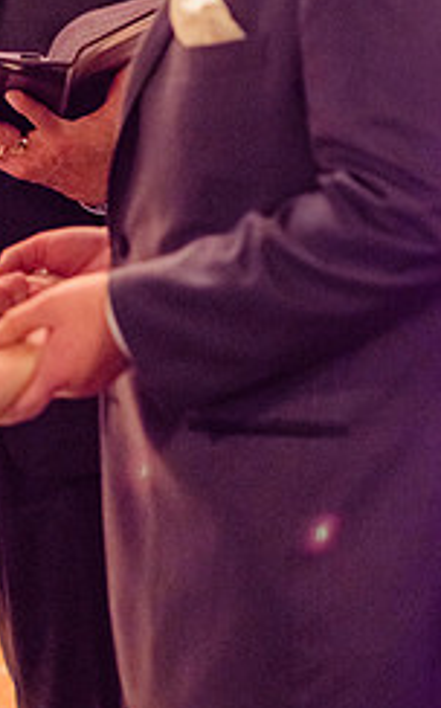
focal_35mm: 240
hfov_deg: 5.4
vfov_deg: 8.7
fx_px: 4626
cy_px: 104
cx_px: 20
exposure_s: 1/160
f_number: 2.2
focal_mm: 85
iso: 500
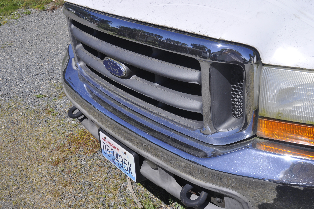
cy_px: 104
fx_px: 340
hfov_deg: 49.6
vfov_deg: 34.1
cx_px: 157
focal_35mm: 39
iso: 200
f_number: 11
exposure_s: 1/500
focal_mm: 26
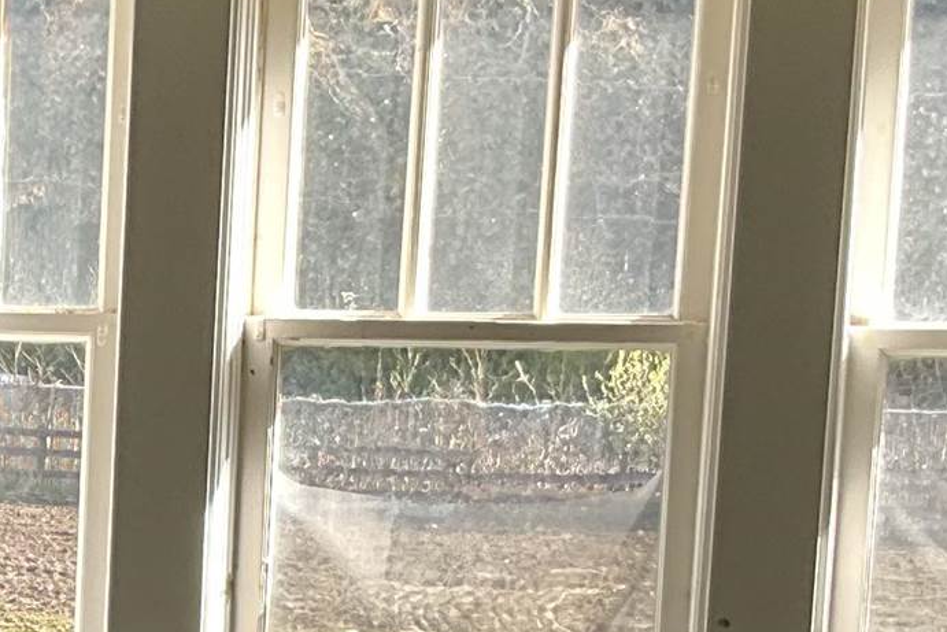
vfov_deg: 10.0
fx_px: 3525
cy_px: 842
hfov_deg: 14.5
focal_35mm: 134
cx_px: -362
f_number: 1.8
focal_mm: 3
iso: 40
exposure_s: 1/122
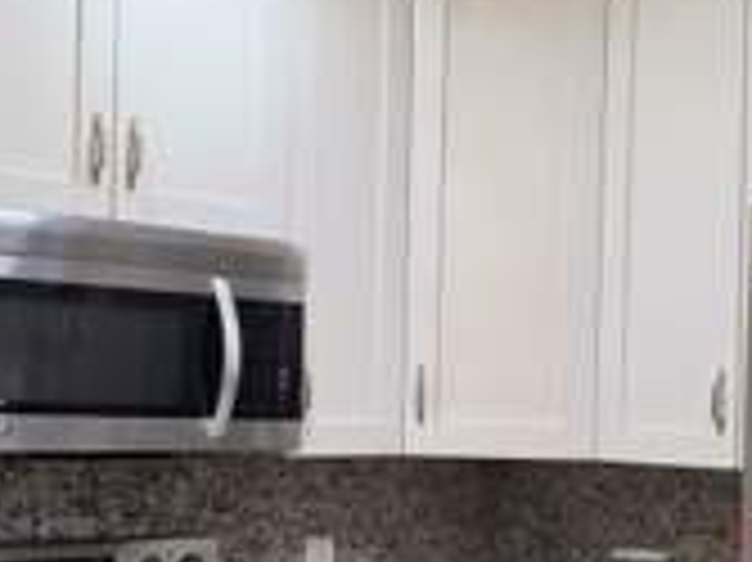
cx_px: 423
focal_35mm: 66
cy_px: 418
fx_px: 1433
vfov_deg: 22.0
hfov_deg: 29.4
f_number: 1.4
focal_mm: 6.5
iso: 80
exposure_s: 1/120
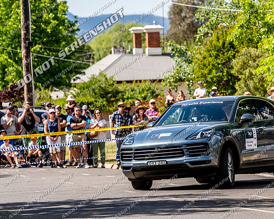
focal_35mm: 306
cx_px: 181
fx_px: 2481
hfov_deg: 6.3
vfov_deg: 5.1
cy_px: 96
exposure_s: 1/3200
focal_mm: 160
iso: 200
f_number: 4
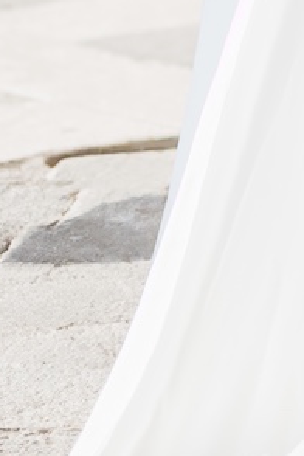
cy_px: -354
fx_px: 3648
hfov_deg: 4.8
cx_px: 237
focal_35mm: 288
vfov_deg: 7.0
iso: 64
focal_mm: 50
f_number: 1.2
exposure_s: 1/2500
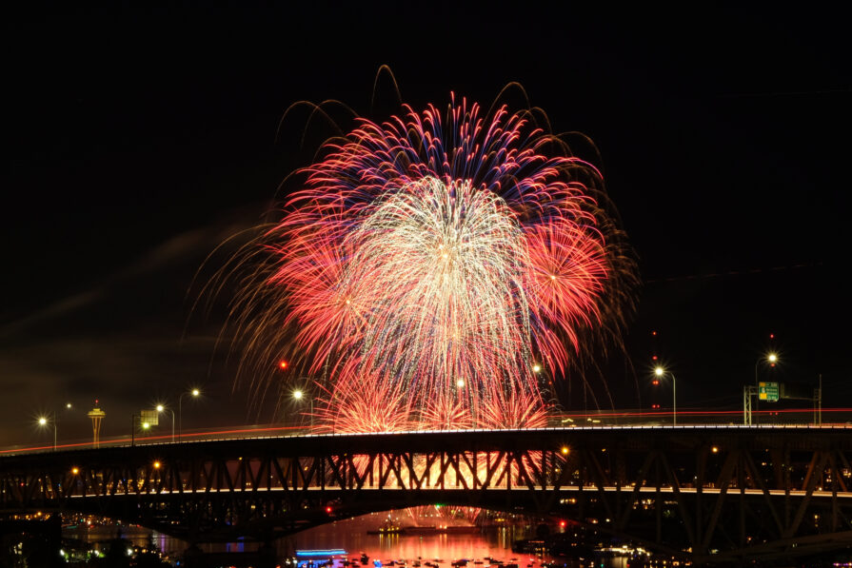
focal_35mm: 89
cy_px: 282
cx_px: 442
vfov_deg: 15.4
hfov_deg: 22.9
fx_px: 2107
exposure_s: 30
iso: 400
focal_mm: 55
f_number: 20
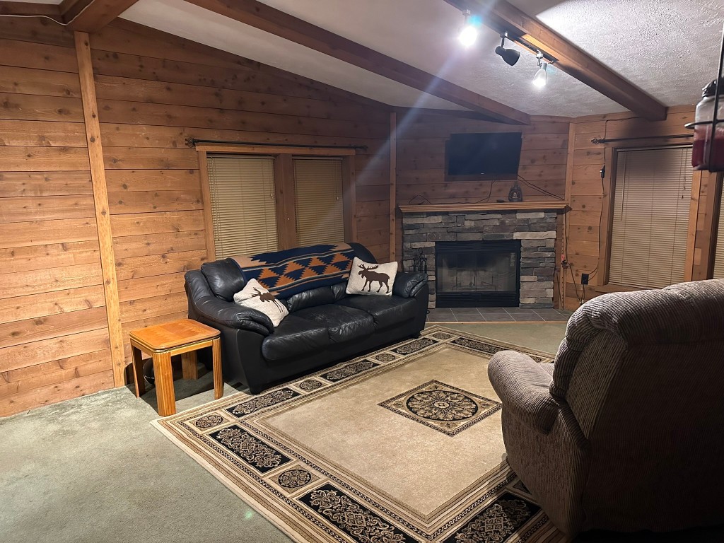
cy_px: 272
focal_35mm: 24
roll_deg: +1.2
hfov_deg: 71.6
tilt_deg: -9.6
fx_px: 502
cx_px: 362
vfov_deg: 56.8
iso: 800
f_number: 1.78
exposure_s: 1/40
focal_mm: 6.86
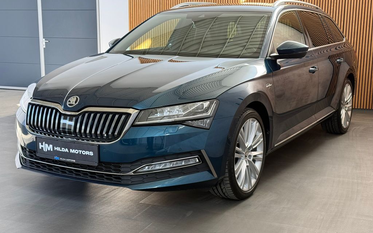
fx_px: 518
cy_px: 125
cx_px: 186
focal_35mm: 51
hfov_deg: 39.6
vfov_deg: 25.3
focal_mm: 6.76
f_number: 1.78
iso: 100
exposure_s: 1/60
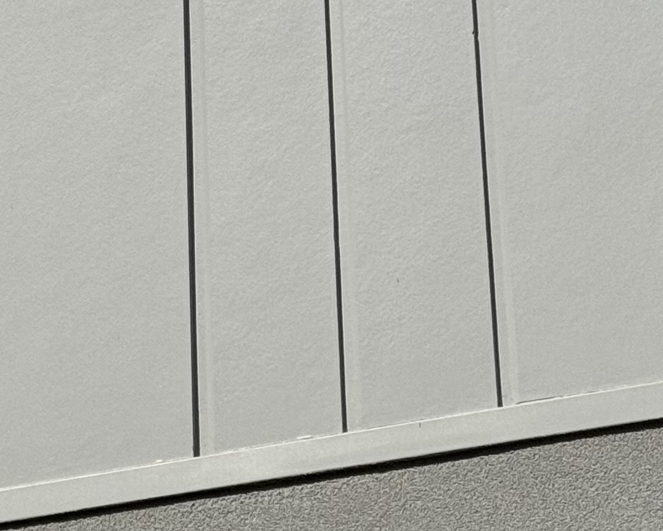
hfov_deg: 11.0
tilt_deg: +24.9
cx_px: 55
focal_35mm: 175
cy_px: -36
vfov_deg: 8.8
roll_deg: +1.1
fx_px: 3435
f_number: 1.78
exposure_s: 1/20000
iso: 64
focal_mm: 6.76
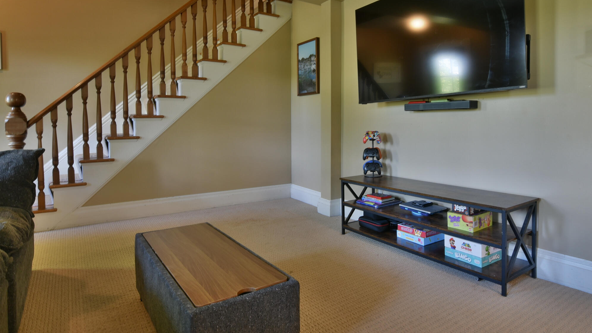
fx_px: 345
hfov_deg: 80.8
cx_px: 335
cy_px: 132
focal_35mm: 22
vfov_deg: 51.1
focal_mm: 14
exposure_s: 1/5
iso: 800
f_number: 10
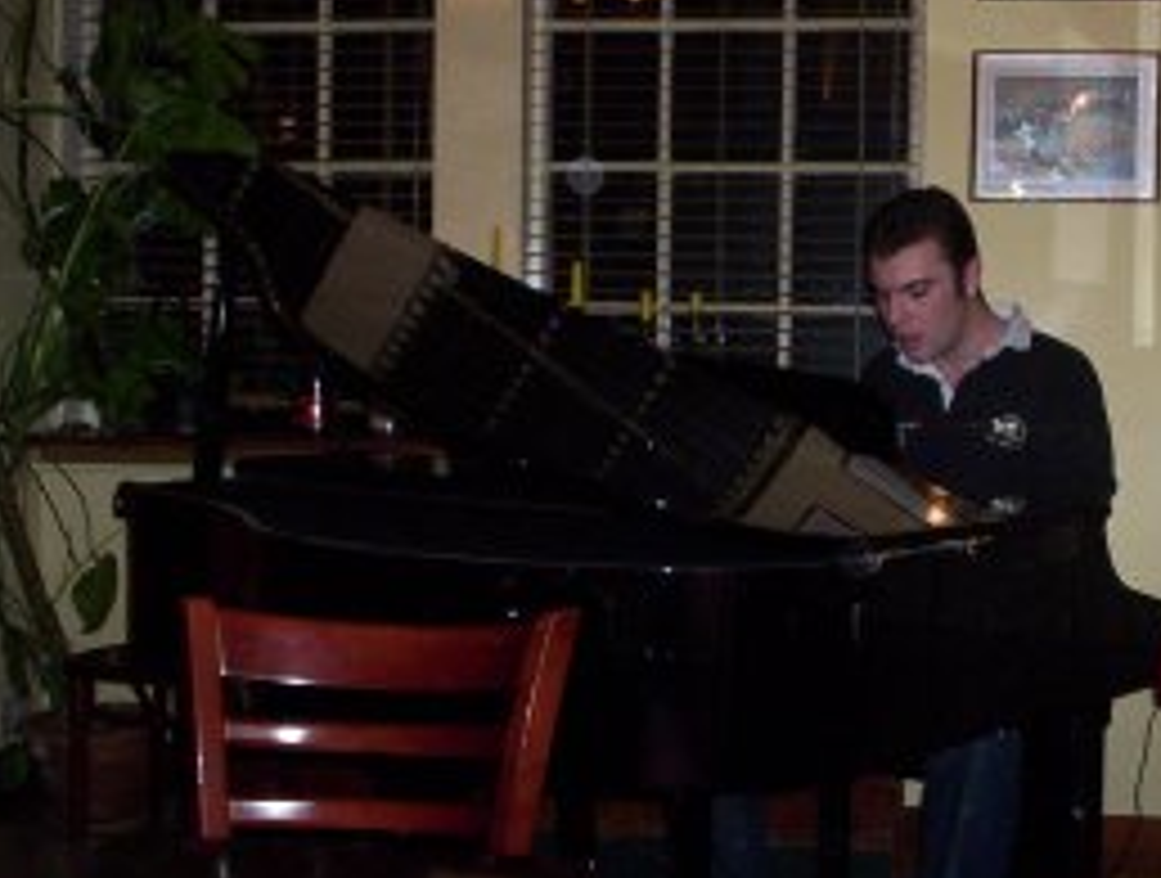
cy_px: 468
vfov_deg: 24.5
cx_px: 801
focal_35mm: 60
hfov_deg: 31.8
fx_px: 2018
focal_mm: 4.99
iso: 140
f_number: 4.5
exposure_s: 1/60
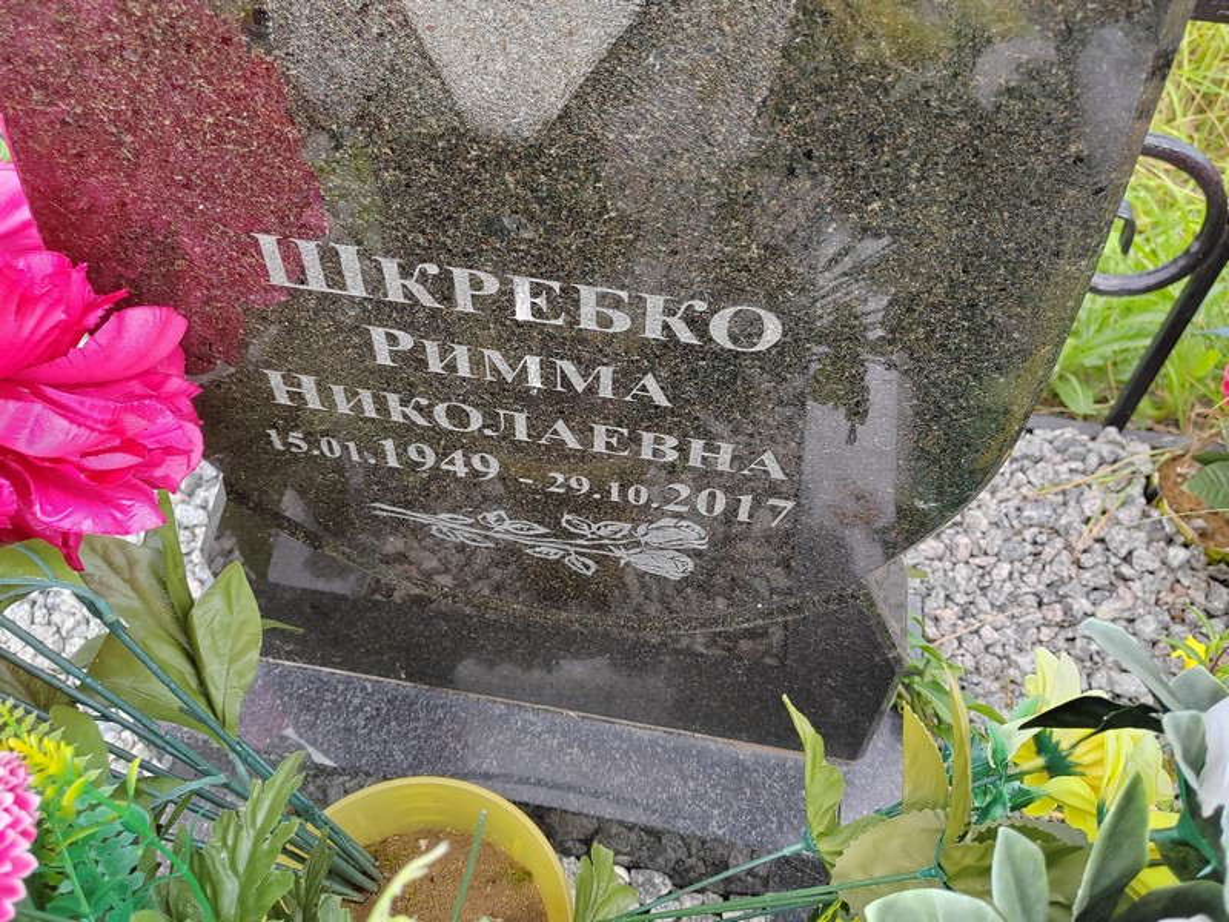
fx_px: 1030
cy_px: 461
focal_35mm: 29
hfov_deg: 61.7
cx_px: 614
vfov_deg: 48.2
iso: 100
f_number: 1.9
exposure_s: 1/170
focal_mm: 5.52
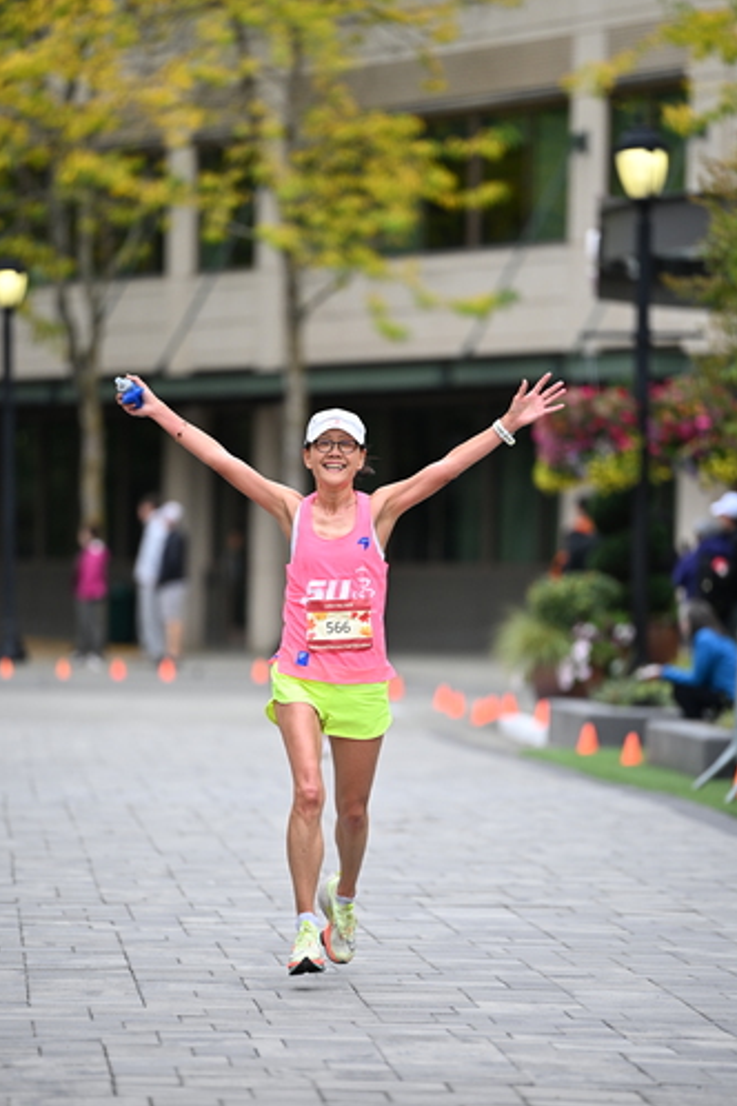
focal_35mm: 221
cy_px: 586
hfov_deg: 6.2
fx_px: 6786
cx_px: 347
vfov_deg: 9.3
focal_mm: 200
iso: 640
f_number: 2.8
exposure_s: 1/2000
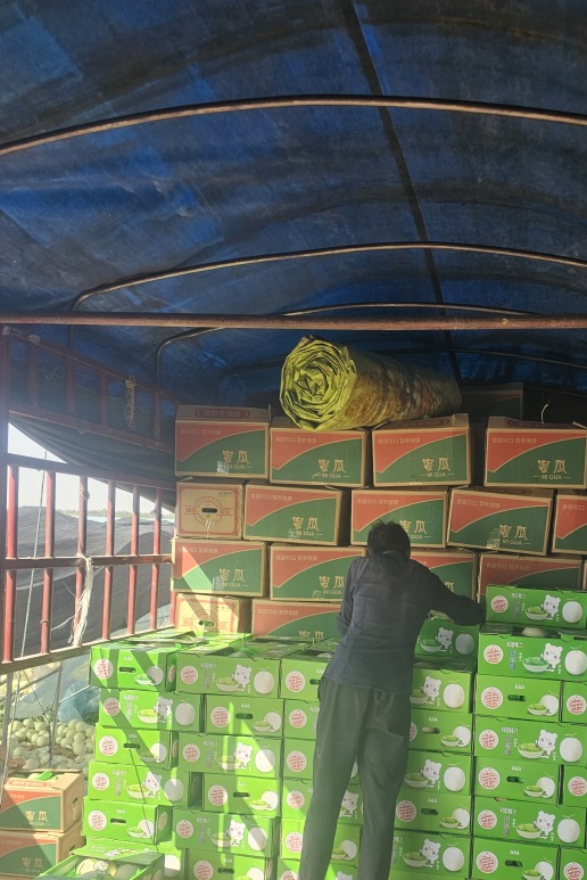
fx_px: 806
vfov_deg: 56.1
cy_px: 581
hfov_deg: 39.4
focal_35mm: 33
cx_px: 407
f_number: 1.7
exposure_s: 1/180
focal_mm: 6.3
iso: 20
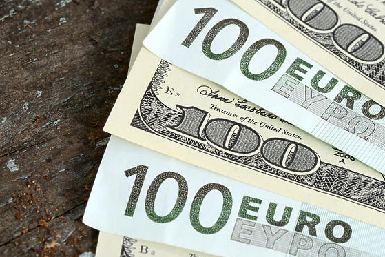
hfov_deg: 10.0
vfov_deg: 6.7
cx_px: 242
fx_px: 2200
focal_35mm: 206
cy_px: 128
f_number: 16
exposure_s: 1/15
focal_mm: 105
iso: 100
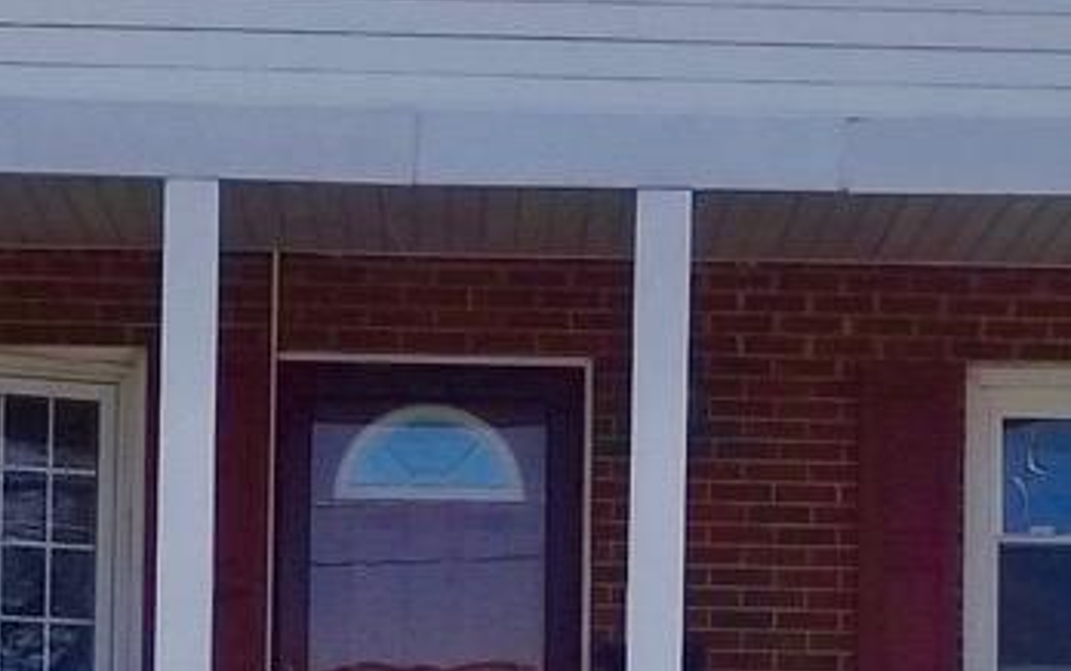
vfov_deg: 8.1
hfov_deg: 12.9
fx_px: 4732
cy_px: 631
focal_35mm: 162
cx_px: 588
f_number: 1.7
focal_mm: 4.25
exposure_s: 1/3728
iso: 50
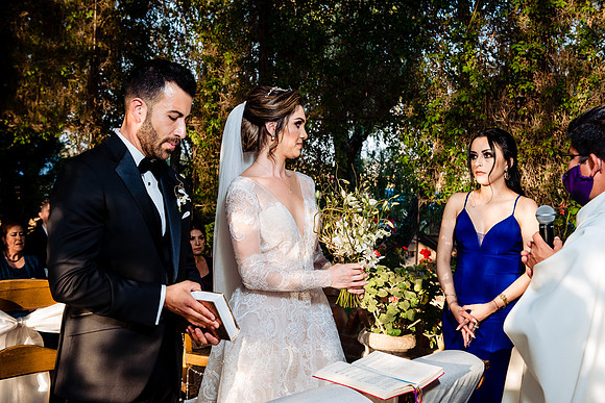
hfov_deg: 38.2
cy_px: 202
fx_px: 874
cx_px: 302
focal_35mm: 52
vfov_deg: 26.0
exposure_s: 1/200
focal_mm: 52
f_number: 7.1
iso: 800
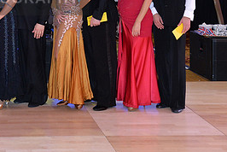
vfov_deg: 13.5
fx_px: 631
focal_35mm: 100
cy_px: -7
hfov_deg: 19.7
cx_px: -4
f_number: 5
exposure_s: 1/250
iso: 2000
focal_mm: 46
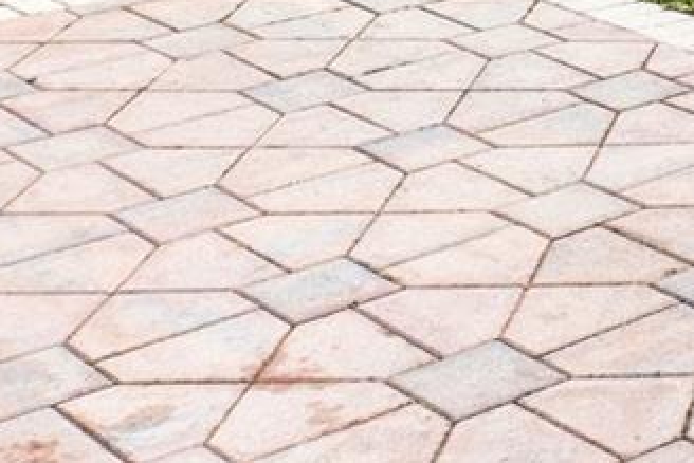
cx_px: 1168
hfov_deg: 15.5
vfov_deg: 10.9
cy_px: -402
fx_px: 2256
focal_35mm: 117
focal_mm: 16
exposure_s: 1/100
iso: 100
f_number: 8
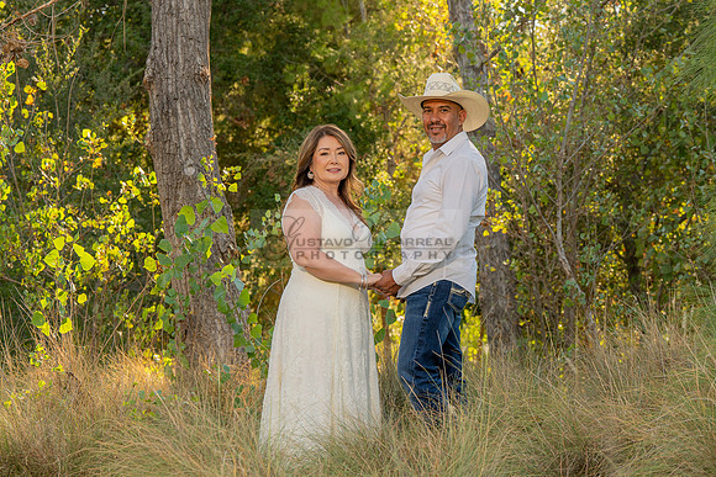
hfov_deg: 21.1
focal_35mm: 97
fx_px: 1921
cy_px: 223
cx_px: 420
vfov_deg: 14.2
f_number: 5.6
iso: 200
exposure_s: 1/200
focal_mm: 82
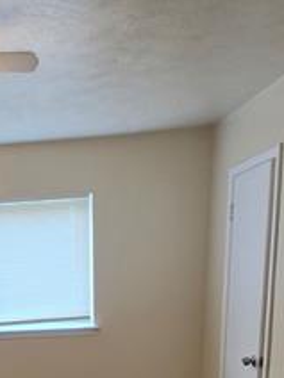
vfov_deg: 36.1
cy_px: 385
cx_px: -45
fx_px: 514
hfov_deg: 27.6
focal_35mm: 47
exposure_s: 1/120
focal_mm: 2.2
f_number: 1.9
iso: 250
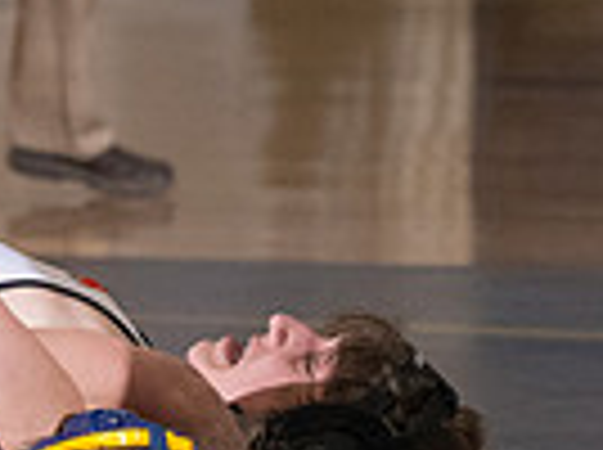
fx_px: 14659
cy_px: 662
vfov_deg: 1.8
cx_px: 153
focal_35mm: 843
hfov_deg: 2.4
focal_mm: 135
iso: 2000
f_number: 5.6
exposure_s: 1/250
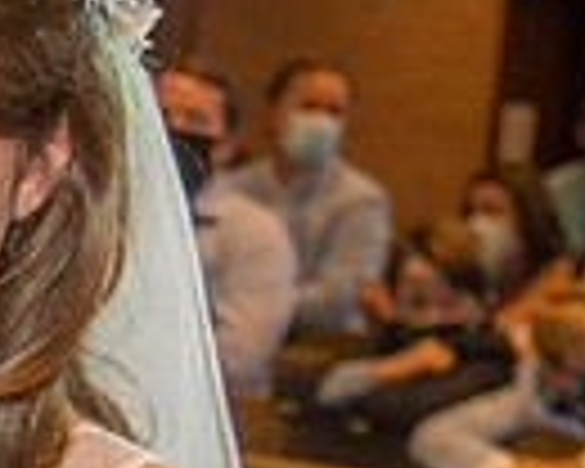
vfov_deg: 8.2
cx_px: -459
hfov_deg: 9.8
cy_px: 544
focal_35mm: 188
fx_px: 3255
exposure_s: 1/200
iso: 1600
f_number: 5
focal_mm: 45
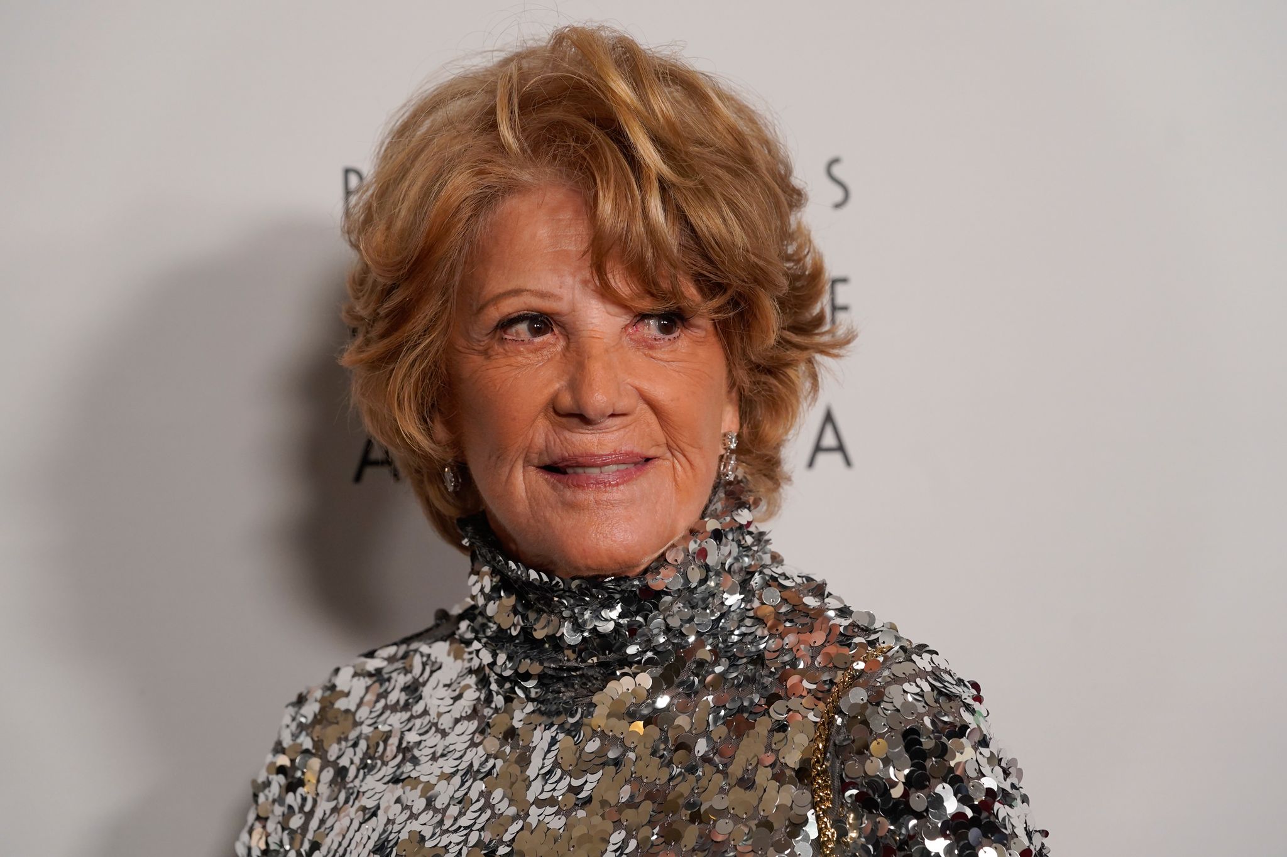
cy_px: 428
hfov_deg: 15.9
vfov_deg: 10.6
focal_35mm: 129
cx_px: 644
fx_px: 4611
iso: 1600
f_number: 5
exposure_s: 1/320
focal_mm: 129
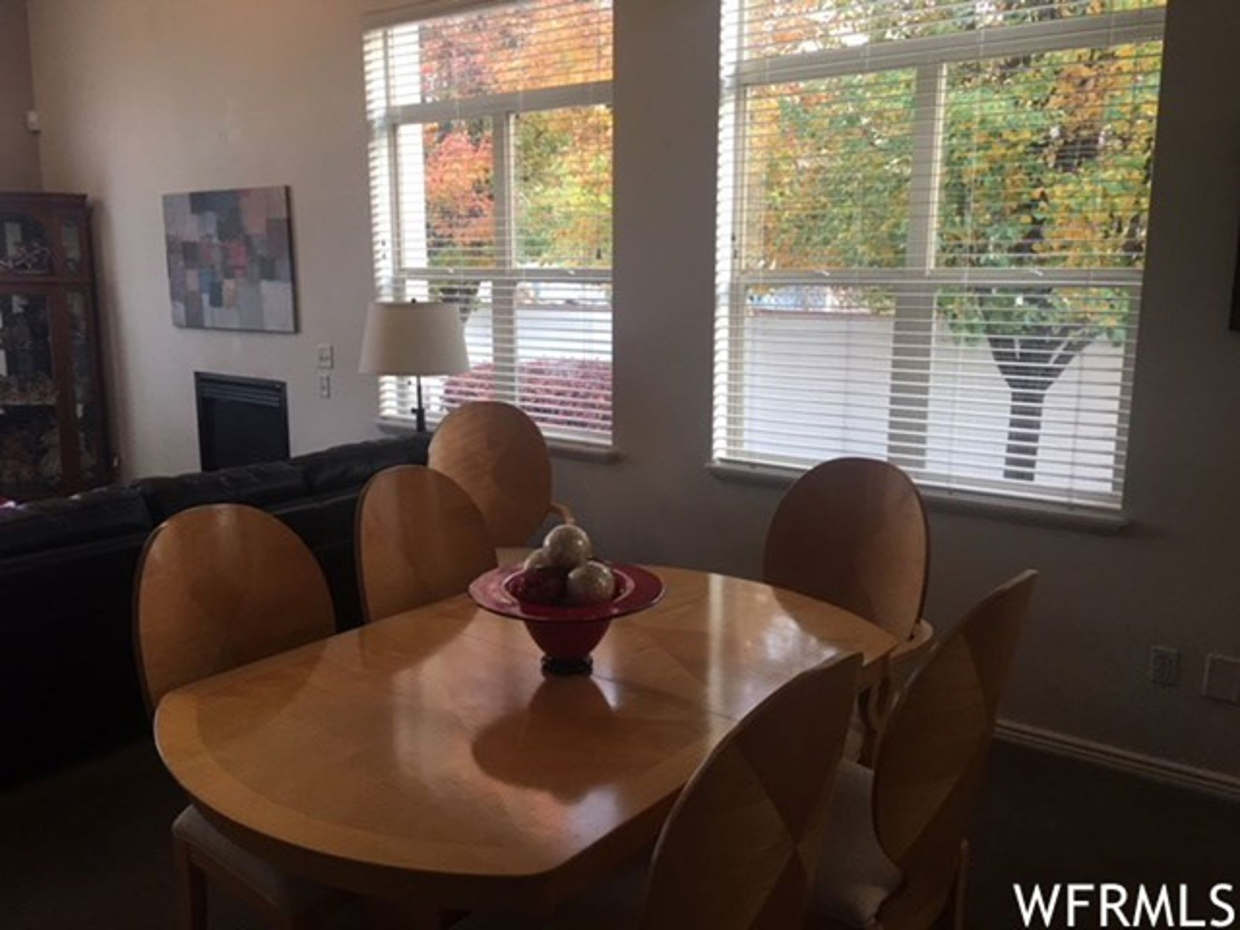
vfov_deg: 48.2
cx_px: 620
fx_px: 1039
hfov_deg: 61.7
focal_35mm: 29
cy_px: 465
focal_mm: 4.15
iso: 40
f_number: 2.2
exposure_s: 1/30
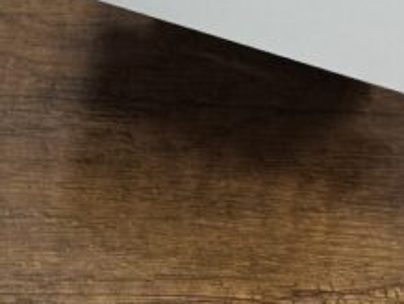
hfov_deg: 14.5
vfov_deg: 10.6
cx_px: -76
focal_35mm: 132
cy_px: -241
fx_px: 1542
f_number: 1.78
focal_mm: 6.76
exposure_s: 1/100
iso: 50
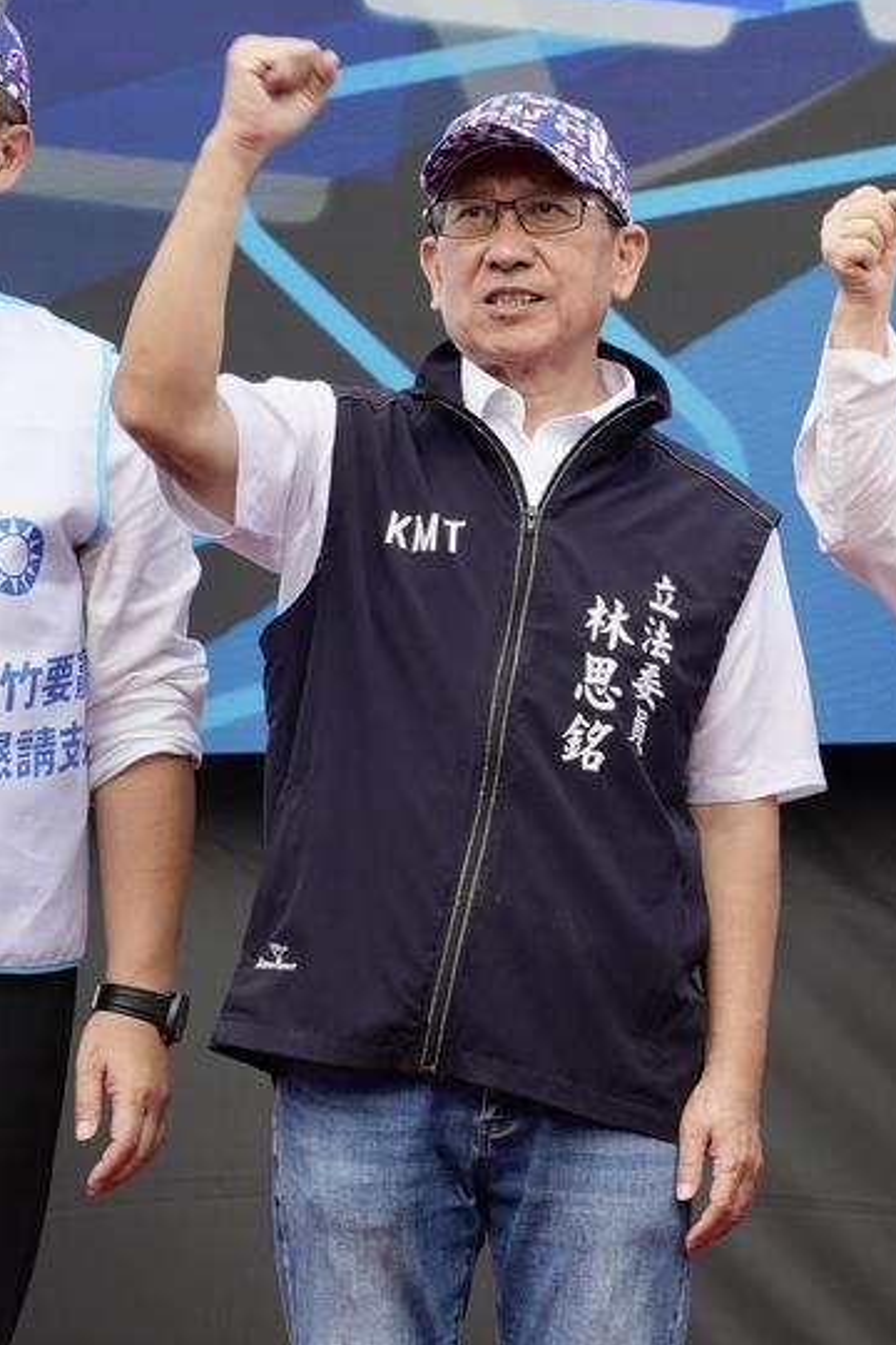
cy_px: 600
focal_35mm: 120
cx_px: 493
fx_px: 4480
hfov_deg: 11.4
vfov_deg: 17.1
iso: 200
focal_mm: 72
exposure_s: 1/200
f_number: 8
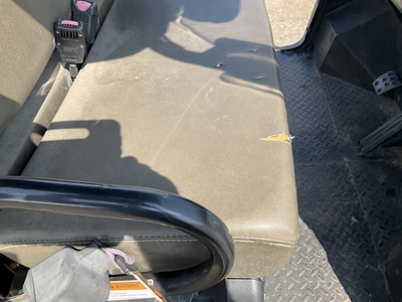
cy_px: 151
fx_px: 337
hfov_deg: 61.7
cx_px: 201
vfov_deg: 48.2
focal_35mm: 29
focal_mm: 3
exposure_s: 1/509
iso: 25
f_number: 1.8
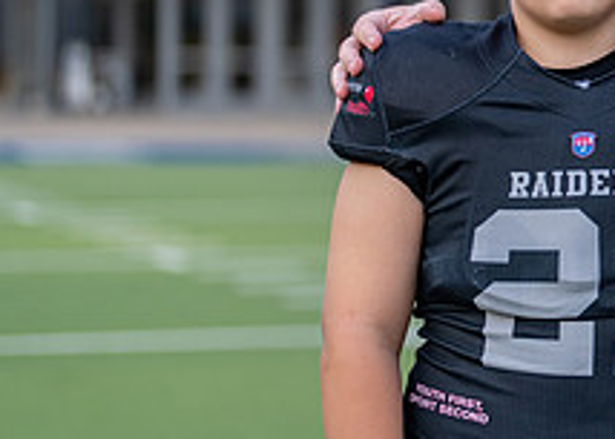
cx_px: 862
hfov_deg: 12.2
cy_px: 126
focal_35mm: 159
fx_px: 2778
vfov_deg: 9.0
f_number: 1.2
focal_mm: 50
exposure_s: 1/1600
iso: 100
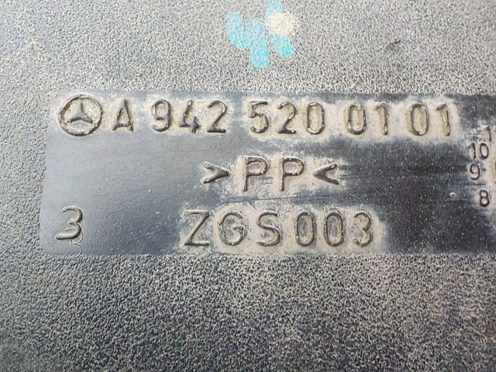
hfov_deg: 60.0
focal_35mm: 30
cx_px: 248
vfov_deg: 46.8
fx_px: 430
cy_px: 186
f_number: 3.3
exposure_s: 1/30
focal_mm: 4.1
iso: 280
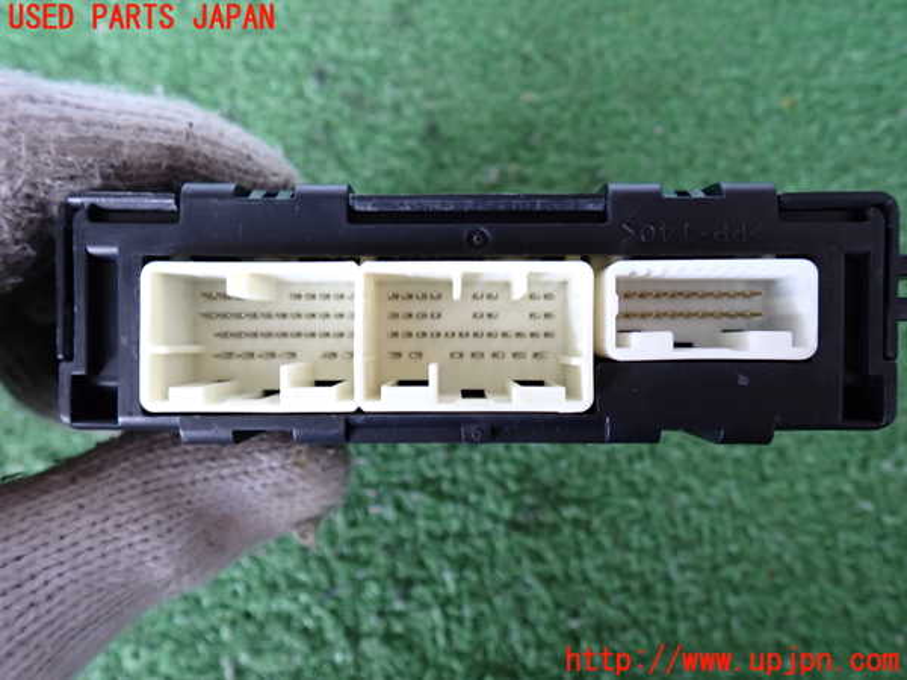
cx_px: 454
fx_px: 734
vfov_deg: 49.7
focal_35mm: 28
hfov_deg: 63.4
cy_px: 340
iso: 250
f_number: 2.2
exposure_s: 1/30
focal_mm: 5.05
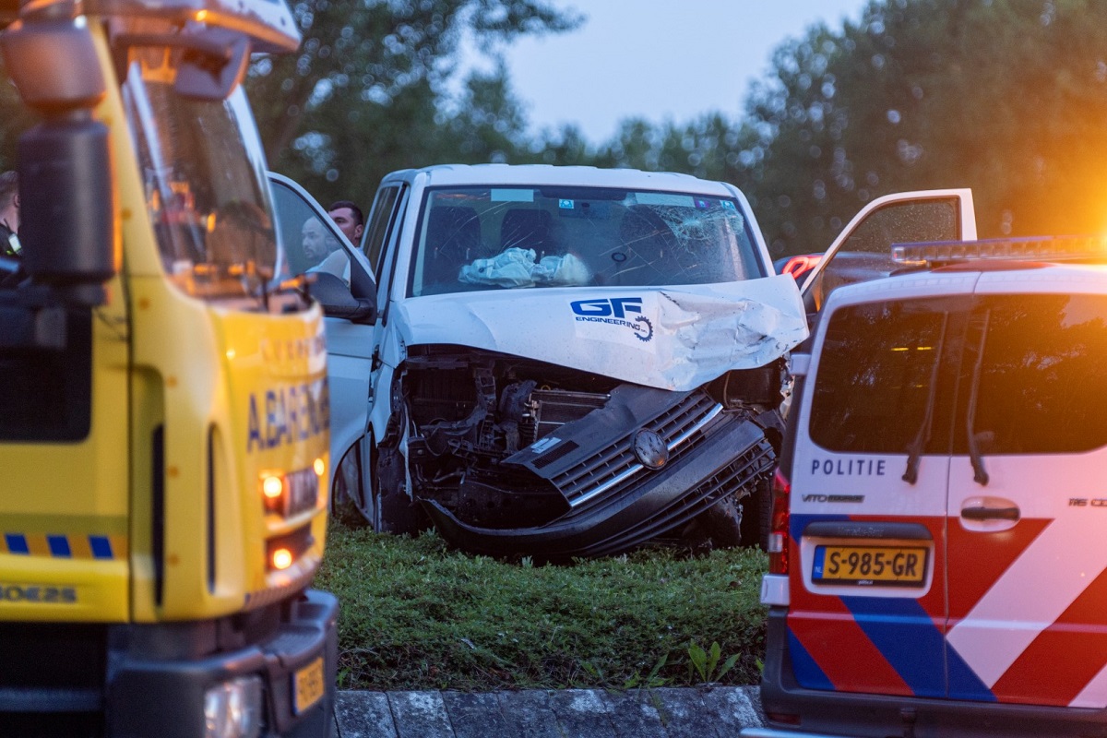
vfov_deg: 10.2
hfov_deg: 15.2
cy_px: 369
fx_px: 4151
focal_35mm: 135
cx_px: 554
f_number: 1.8
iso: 1000
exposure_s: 1/160
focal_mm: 135
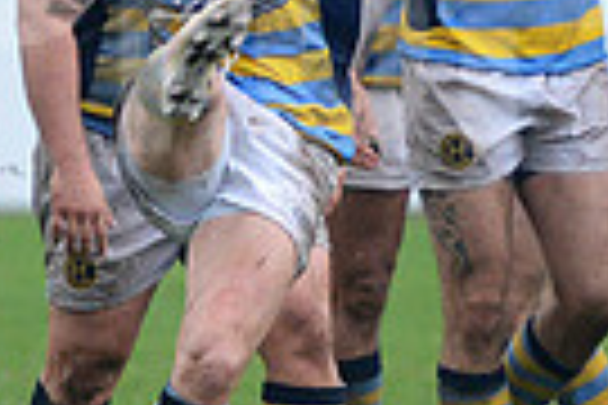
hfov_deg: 2.4
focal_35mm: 858
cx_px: 266
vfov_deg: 1.6
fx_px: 14490
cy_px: -2
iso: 2000
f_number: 2.8
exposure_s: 1/500
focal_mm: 200
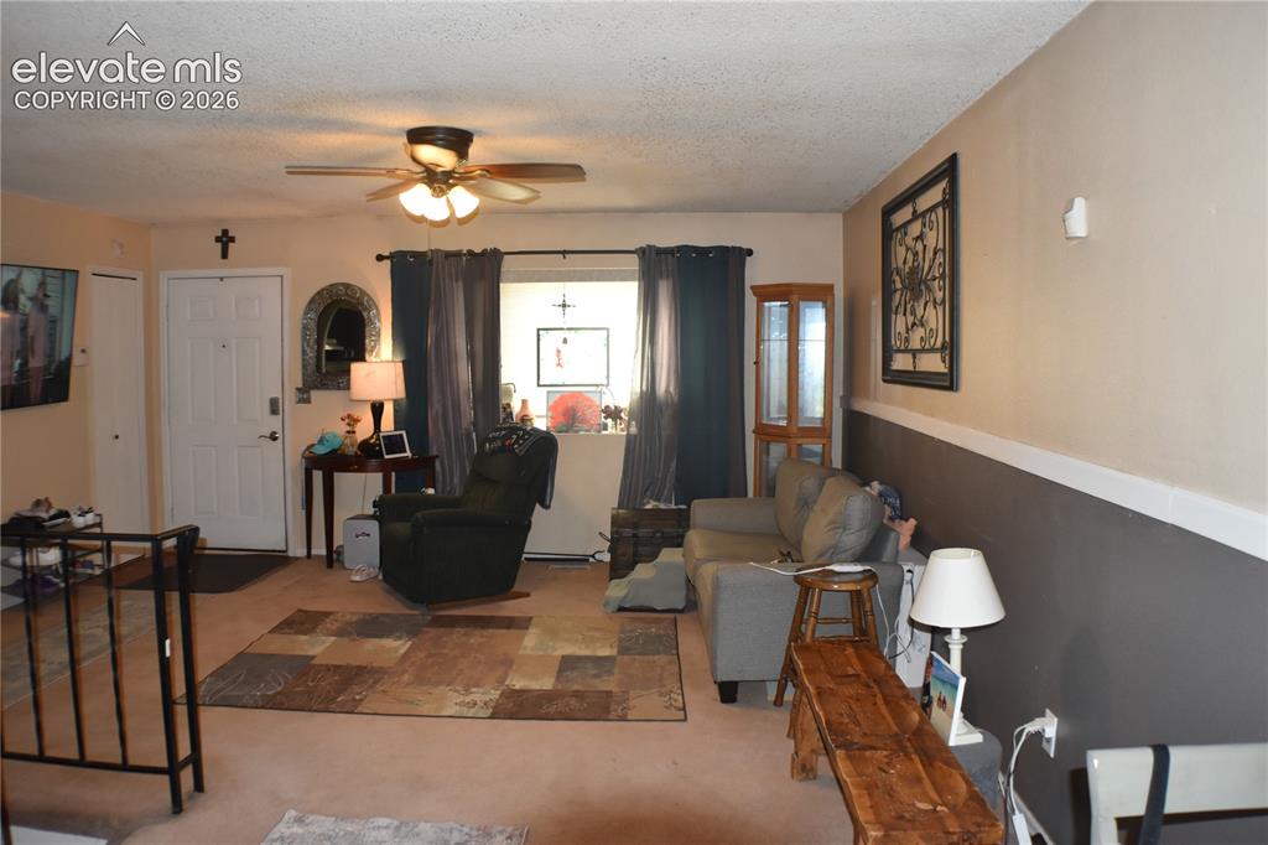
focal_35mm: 36
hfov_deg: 53.1
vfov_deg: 36.8
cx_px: 634
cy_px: 422
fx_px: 1268
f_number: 4.5
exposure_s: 1/80
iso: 800
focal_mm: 24
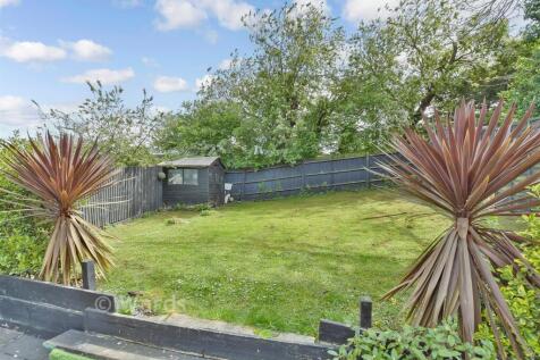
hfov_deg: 100.4
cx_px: 270
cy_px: 180
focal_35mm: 15
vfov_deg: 77.3
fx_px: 225
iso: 500
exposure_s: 1/200
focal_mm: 10
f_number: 7.1
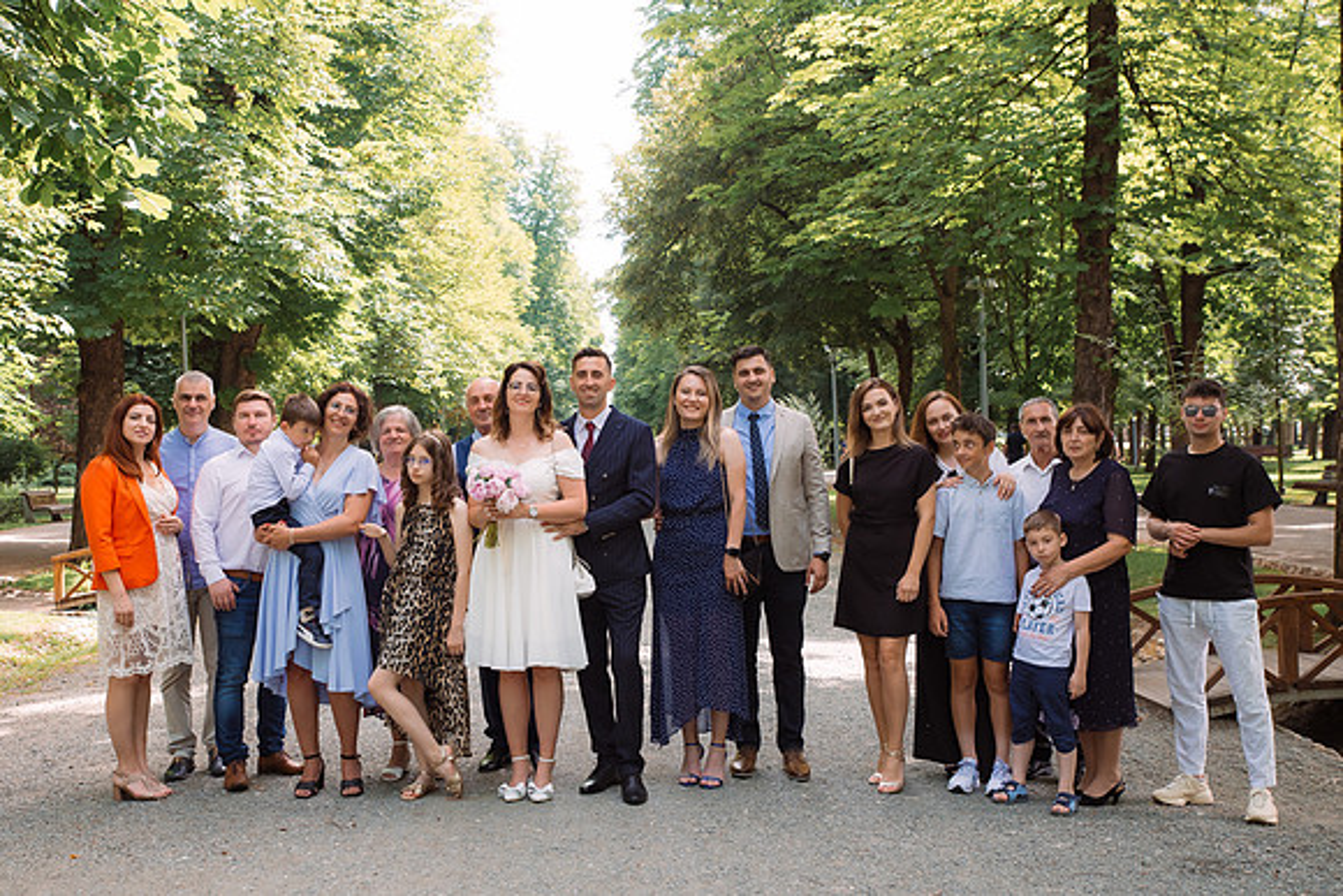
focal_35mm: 46
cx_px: 643
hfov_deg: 42.9
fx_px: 1709
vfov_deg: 29.4
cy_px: 428
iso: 500
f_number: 4
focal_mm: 40
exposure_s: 1/400
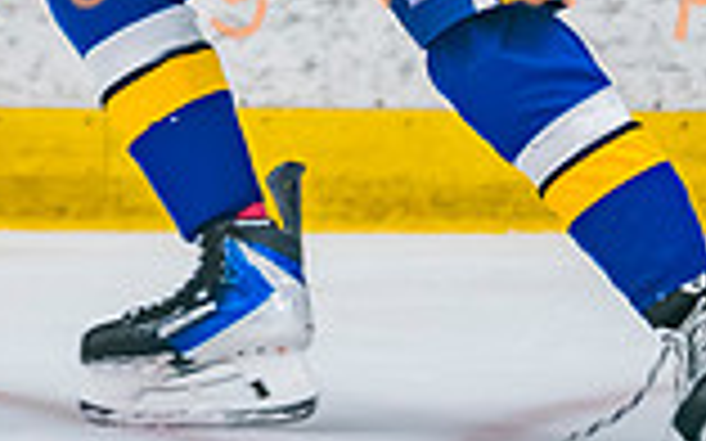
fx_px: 20138
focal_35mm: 1047
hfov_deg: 2.0
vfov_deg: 1.3
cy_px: -512
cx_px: 39
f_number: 2.8
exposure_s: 1/640
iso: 2500
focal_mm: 200
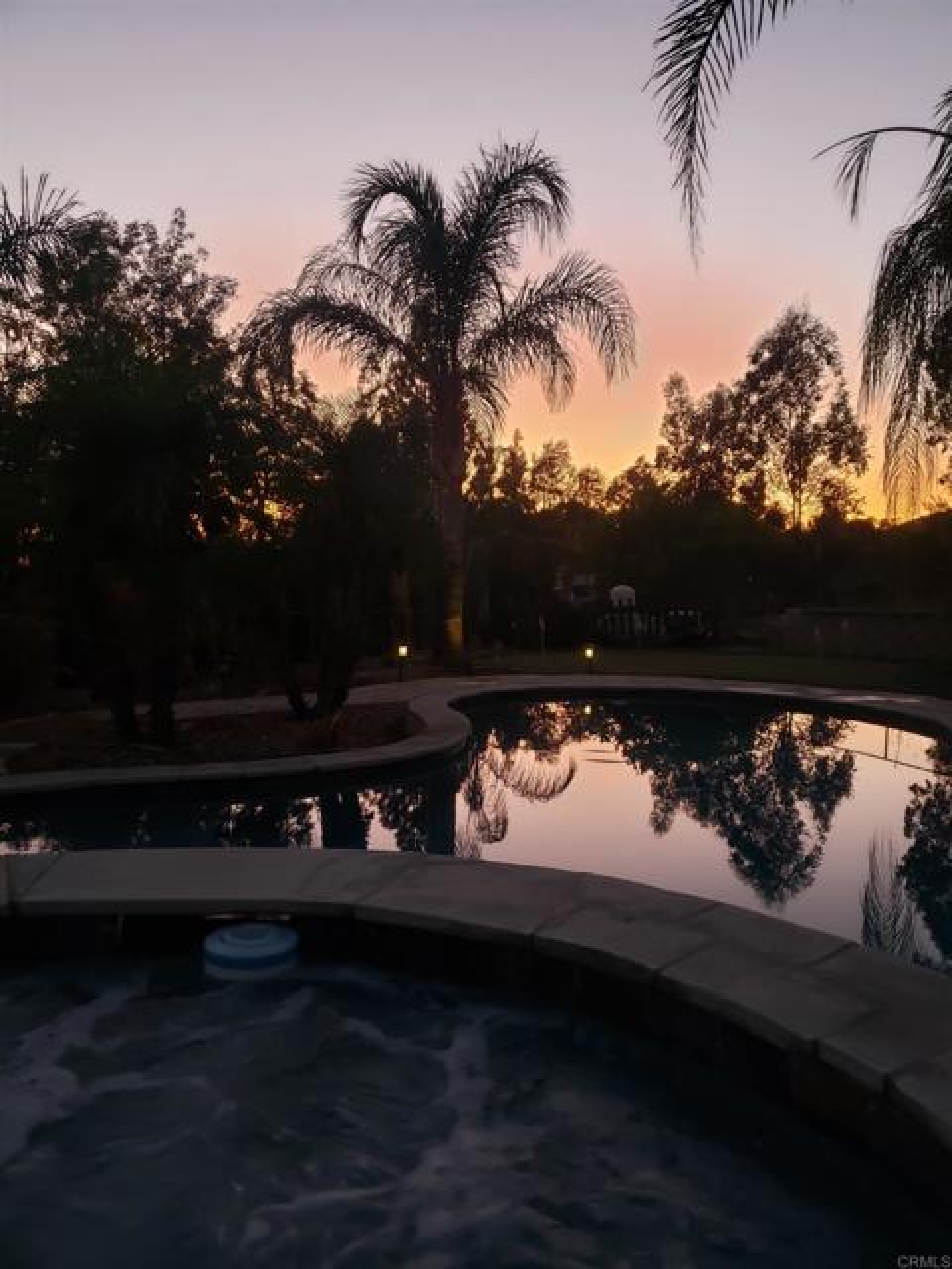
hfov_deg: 53.1
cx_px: 476
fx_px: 953
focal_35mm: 26
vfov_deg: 67.3
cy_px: 634
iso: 250
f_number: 1.5
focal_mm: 4.3
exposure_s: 1/22
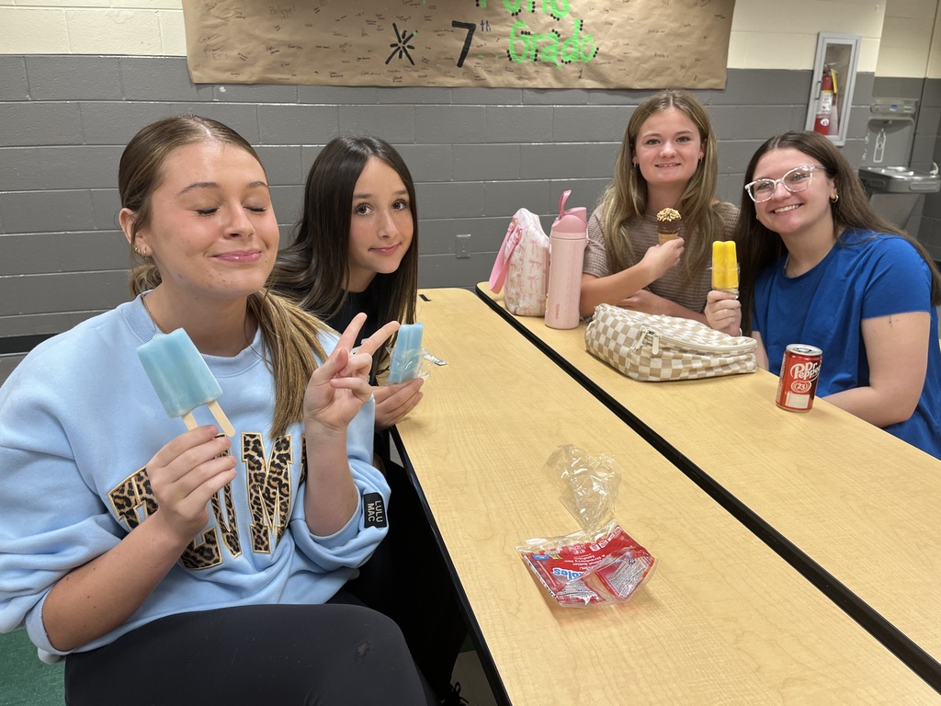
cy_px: 353
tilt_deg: -19.7
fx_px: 707
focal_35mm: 26
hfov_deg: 67.3
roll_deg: +0.0
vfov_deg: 53.1
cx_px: 470
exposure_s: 1/60
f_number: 1.6
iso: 80
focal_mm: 5.1
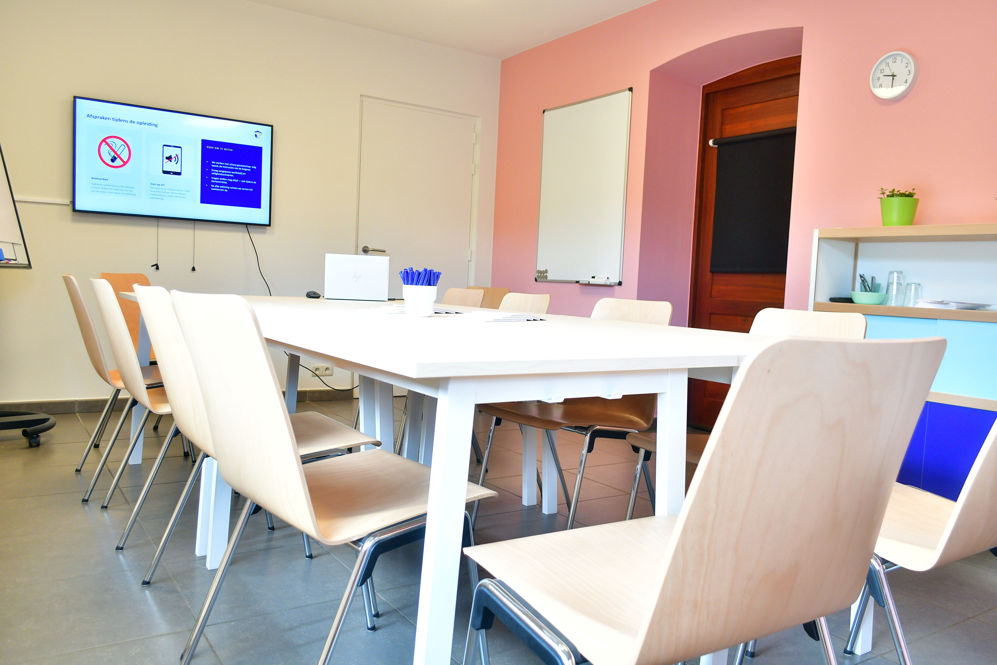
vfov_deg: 47.9
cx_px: 498
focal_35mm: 27
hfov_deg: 67.4
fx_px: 748
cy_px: 332
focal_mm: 18
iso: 640
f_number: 4
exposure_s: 1/100
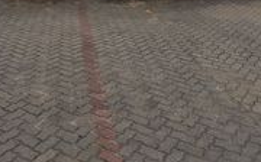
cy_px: -22
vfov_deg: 25.6
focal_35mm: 46
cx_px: 117
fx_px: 327
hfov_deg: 43.5
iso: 50
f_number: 2.2
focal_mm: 2.2
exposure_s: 1/1283
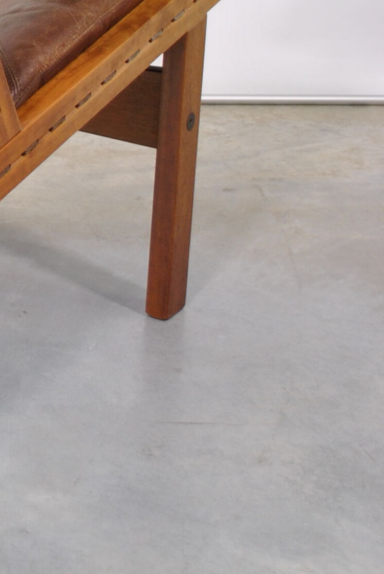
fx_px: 1819
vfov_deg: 17.4
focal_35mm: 114
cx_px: -252
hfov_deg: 11.4
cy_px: -22
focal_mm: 22
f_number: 4.5
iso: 200
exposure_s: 1/30
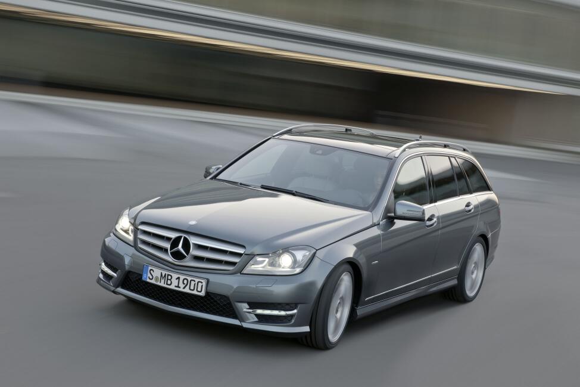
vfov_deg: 20.6
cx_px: 290
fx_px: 1063
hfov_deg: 30.5
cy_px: 194
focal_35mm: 66
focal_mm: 66
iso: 50
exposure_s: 8
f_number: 22
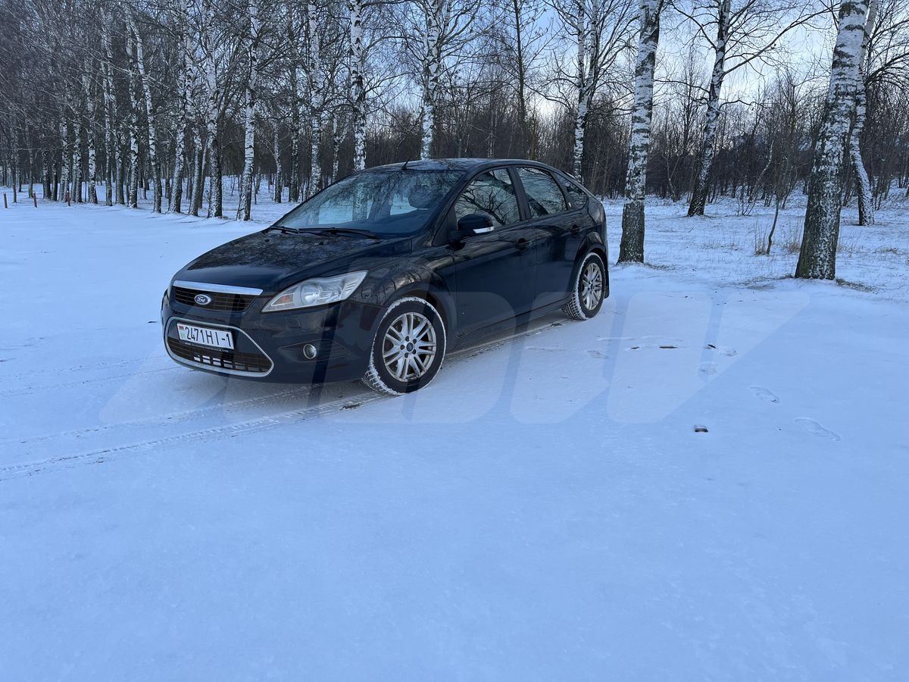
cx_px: 454
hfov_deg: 67.3
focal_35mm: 26
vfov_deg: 53.1
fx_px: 683
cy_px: 341
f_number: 1.6
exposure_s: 1/661
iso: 50
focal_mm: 5.1
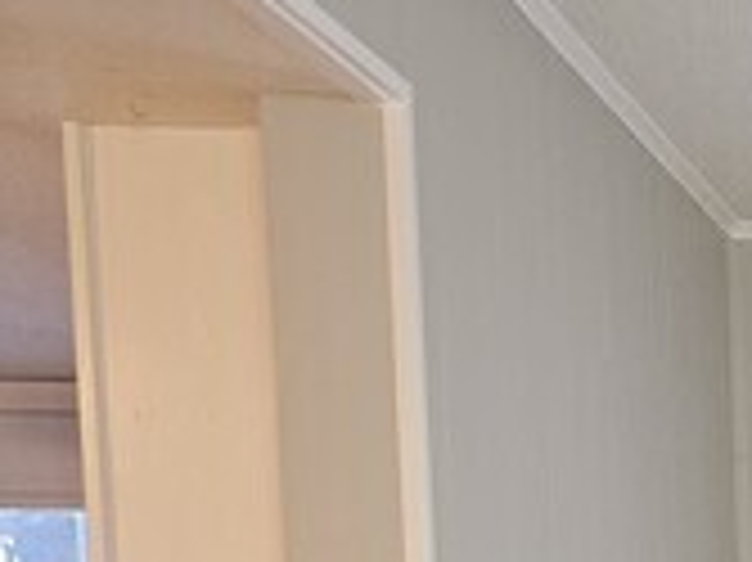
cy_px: 980
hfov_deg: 16.4
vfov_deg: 14.3
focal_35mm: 92
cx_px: 1493
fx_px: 1997
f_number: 1.7
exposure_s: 1/9.99
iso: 125
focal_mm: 6.3
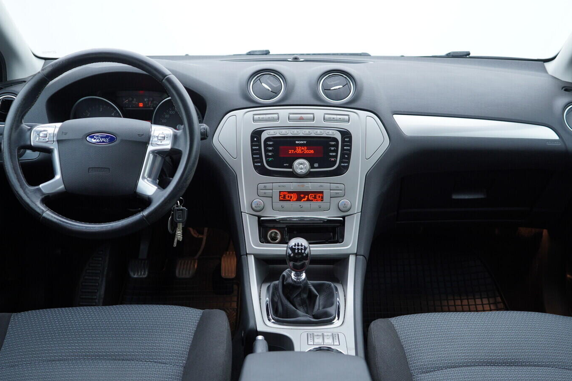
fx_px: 604
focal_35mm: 38
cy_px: 180
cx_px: 299
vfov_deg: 35.0
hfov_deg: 50.7
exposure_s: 1/40
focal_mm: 24
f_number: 2.8
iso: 160
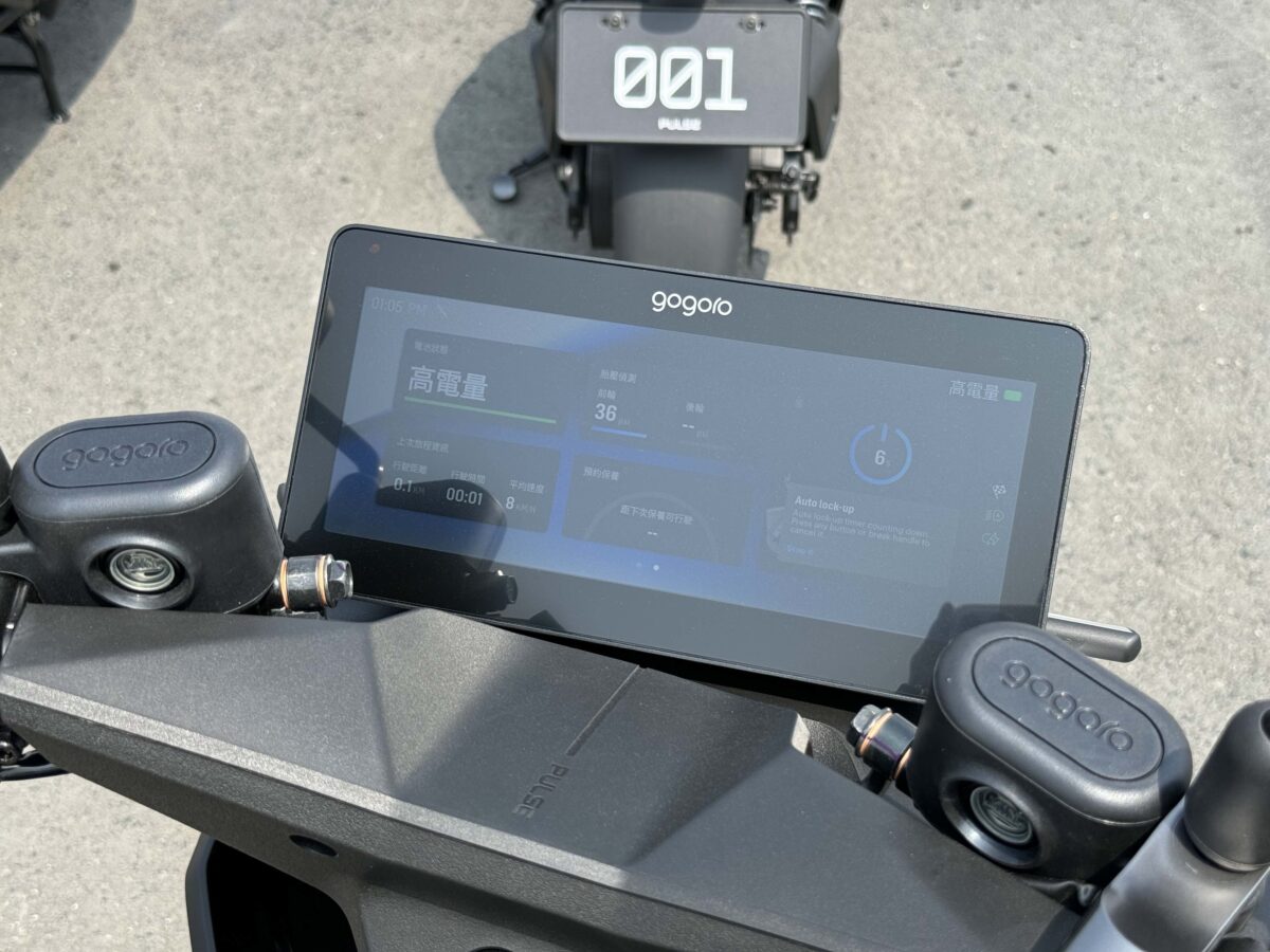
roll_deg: +1.1
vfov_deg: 30.3
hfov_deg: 39.7
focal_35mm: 48
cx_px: 635
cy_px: 476
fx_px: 1761
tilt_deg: -40.8
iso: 64
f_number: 1.78
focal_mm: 6.76
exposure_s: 1/1560
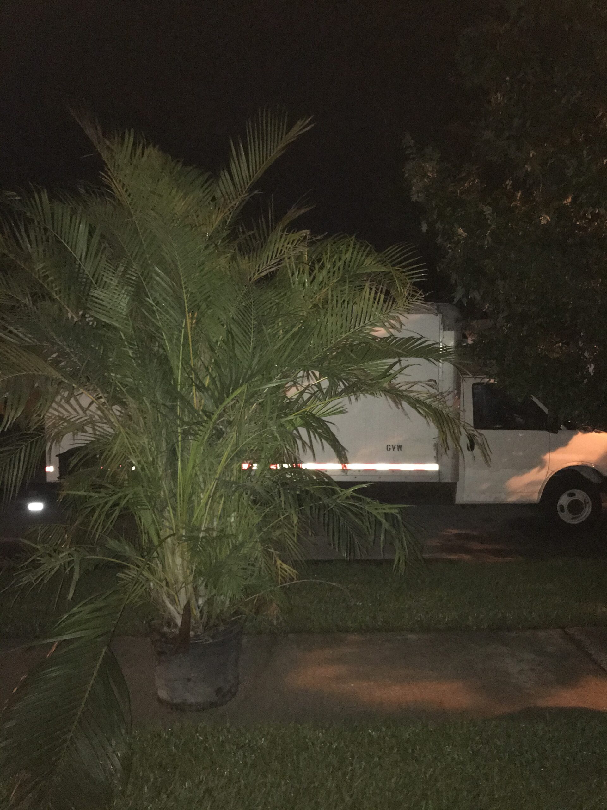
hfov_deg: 49.7
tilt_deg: -1.8
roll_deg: +2.5
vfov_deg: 63.4
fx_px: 655
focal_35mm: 28
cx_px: 304
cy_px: 405
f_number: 1.8
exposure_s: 1/16
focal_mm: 3.99
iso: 400
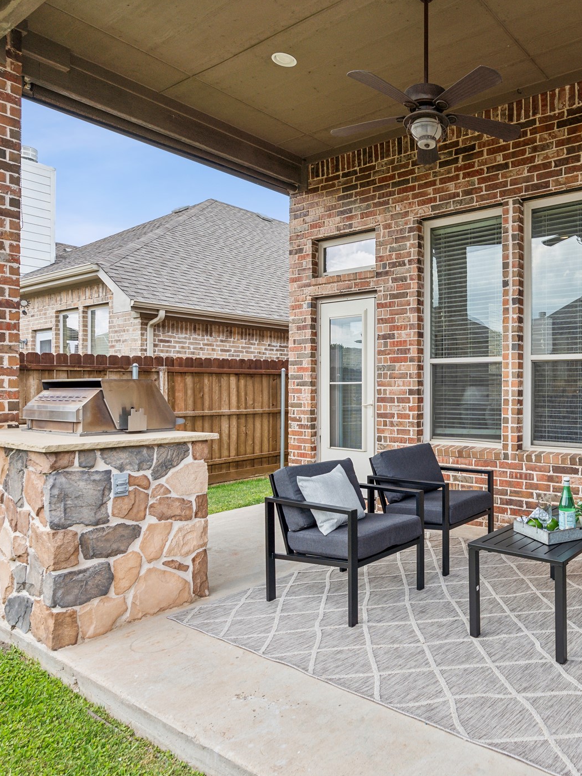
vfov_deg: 71.6
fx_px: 538
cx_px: 461
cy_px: 391
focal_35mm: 24
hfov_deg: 53.3
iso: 200
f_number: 6.3
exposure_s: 1/160
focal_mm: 16
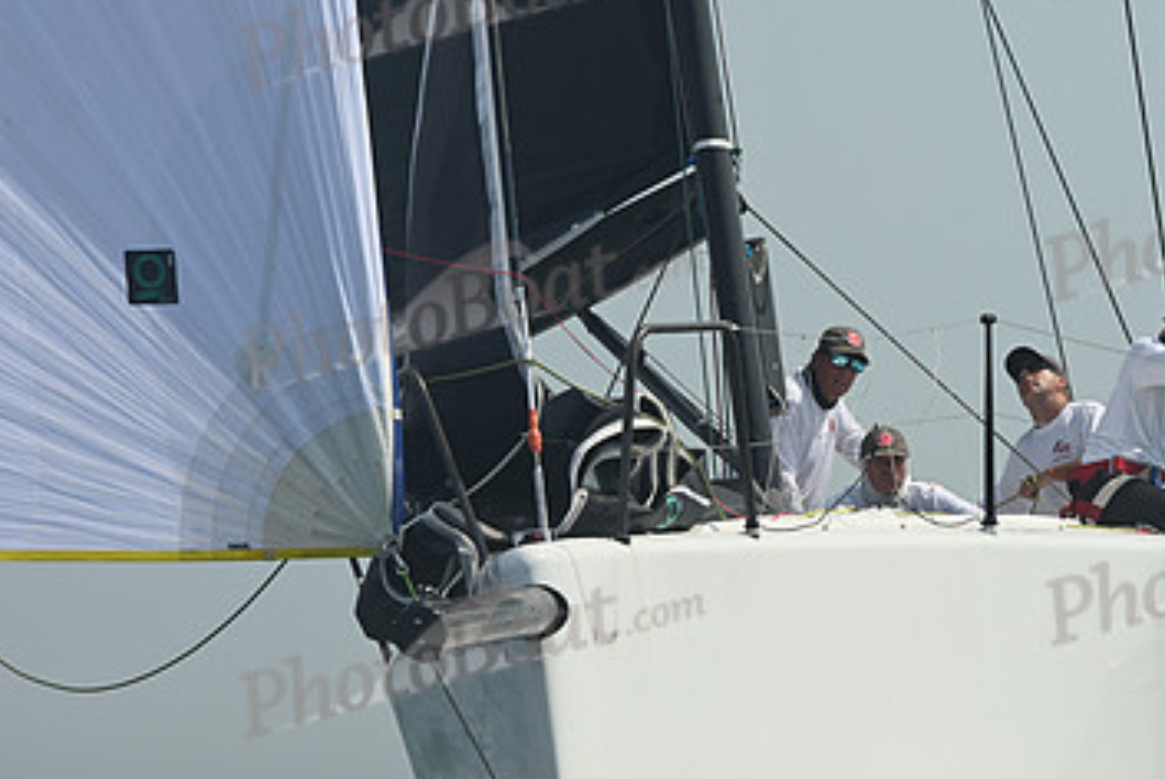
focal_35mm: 279
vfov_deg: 4.9
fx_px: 9036
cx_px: 878
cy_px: 434
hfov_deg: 7.4
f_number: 9
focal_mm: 170
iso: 320
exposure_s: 1/1250
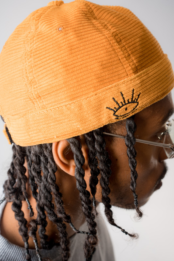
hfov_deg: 37.8
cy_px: 130
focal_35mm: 35
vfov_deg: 54.4
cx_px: 87
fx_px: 254
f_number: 8
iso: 100
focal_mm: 35
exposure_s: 1/160
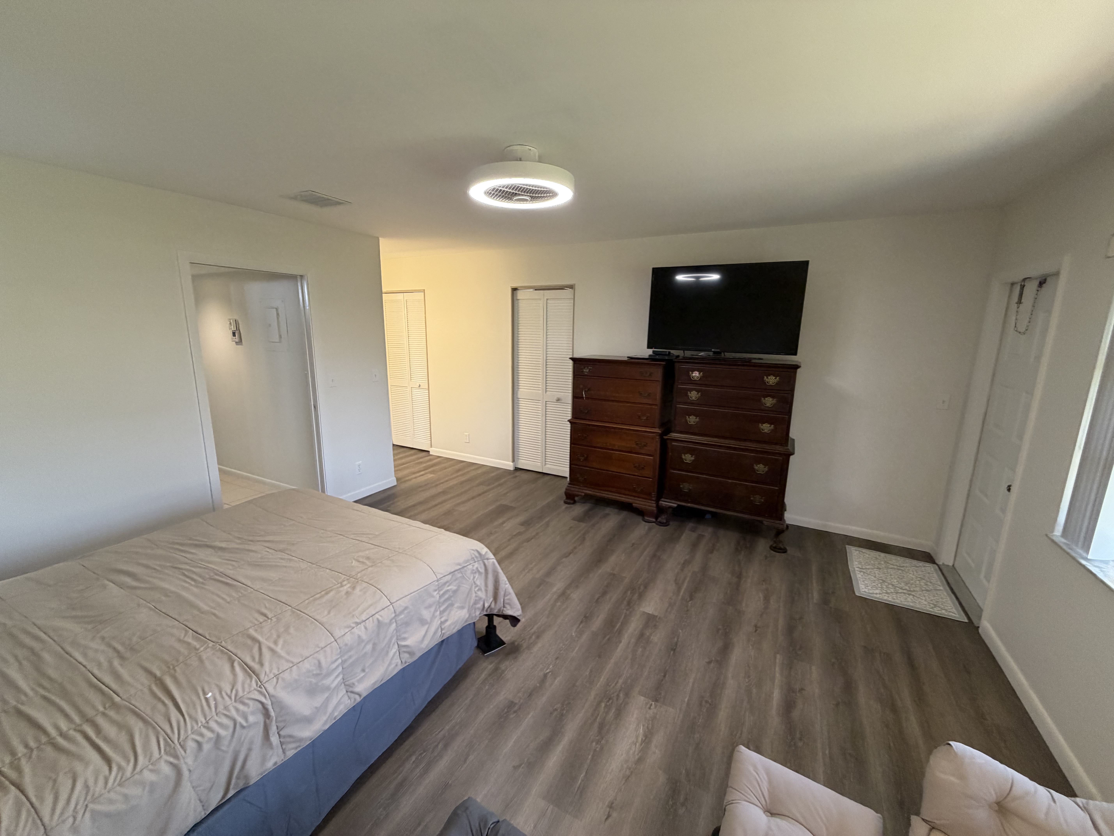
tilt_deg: -12.1
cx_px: 557
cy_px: 418
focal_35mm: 14
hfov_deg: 102.1
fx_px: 451
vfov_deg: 85.7
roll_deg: -1.0
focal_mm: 2.22
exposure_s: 1/60
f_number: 2.2
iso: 200
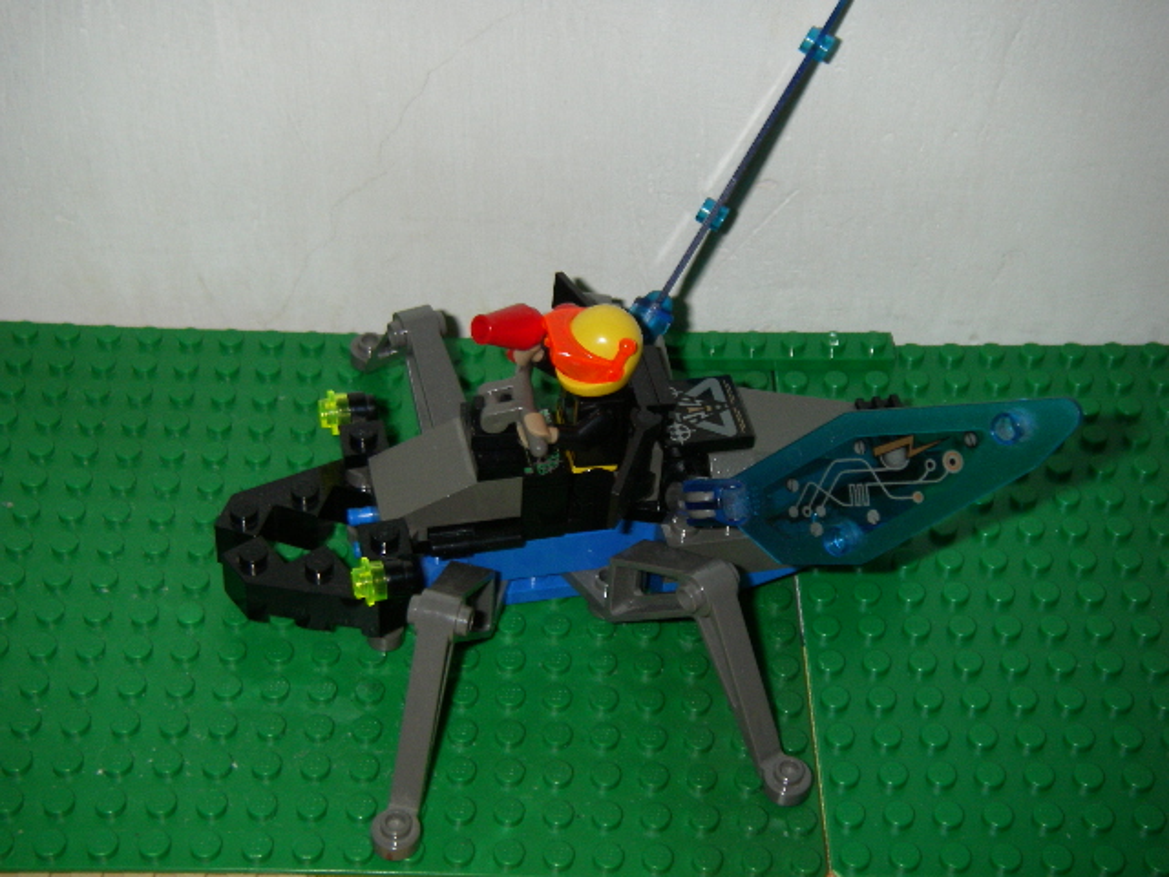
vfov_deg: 23.3
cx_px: 584
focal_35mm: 63
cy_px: 438
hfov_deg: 30.7
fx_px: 2128
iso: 160
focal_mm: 10.5
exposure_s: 1/60
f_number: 3.7
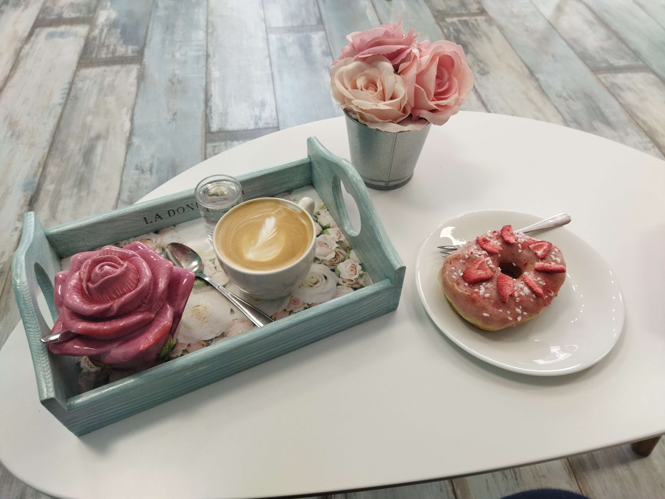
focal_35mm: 27
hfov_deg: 65.3
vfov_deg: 51.4
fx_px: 519
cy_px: 250
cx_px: 332
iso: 125
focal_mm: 4.71
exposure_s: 1/50
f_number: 1.79
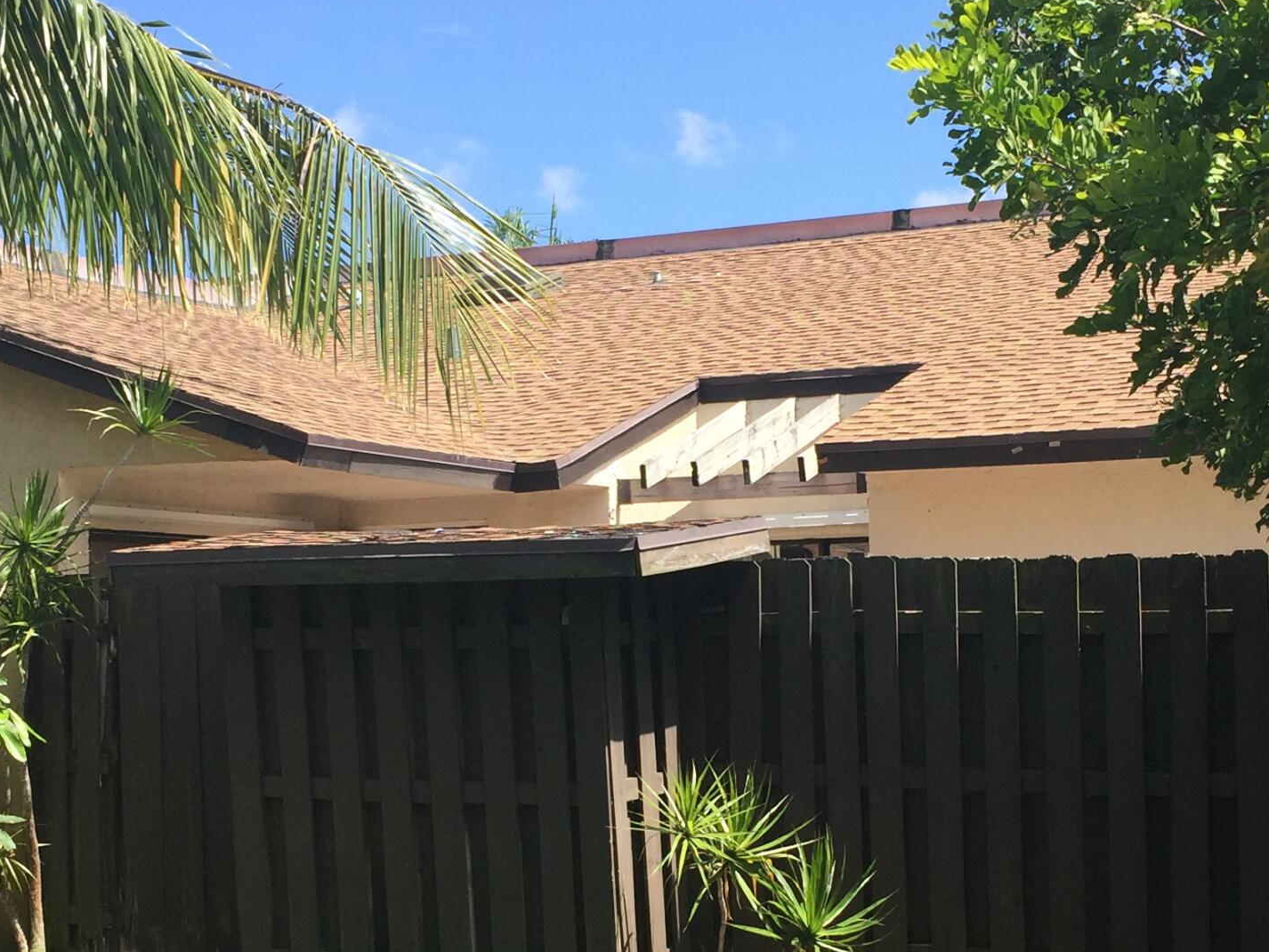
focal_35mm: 61
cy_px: 665
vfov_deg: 23.9
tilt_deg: -0.3
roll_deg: +0.3
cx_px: 725
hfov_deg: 31.6
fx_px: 2237
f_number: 2.2
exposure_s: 1/1041
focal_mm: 4.15
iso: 32
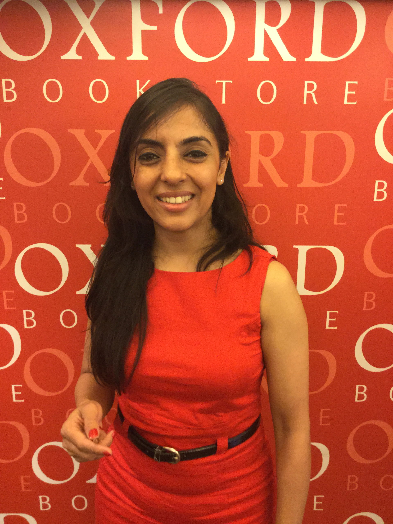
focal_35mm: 31
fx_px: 469
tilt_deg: -15.2
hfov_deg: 45.4
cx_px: 196
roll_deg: +0.2
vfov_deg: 58.4
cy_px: 262
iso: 200
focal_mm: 3.3
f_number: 2.4
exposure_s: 1/17
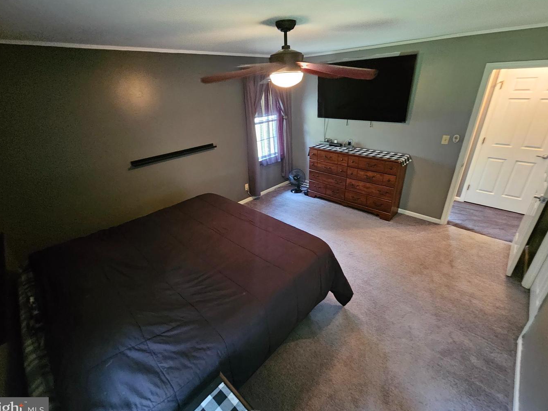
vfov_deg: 85.7
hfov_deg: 102.1
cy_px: 200
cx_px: 272
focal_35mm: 14
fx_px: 222
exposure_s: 1/24
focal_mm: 2.2
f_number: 2.2
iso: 1000
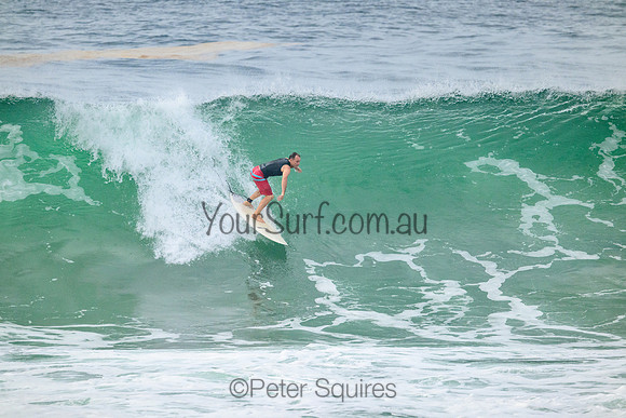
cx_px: 313
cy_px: 209
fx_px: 9218
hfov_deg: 3.9
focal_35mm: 530
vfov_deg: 2.6
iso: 1600
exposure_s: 1/2500
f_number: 10
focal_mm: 530
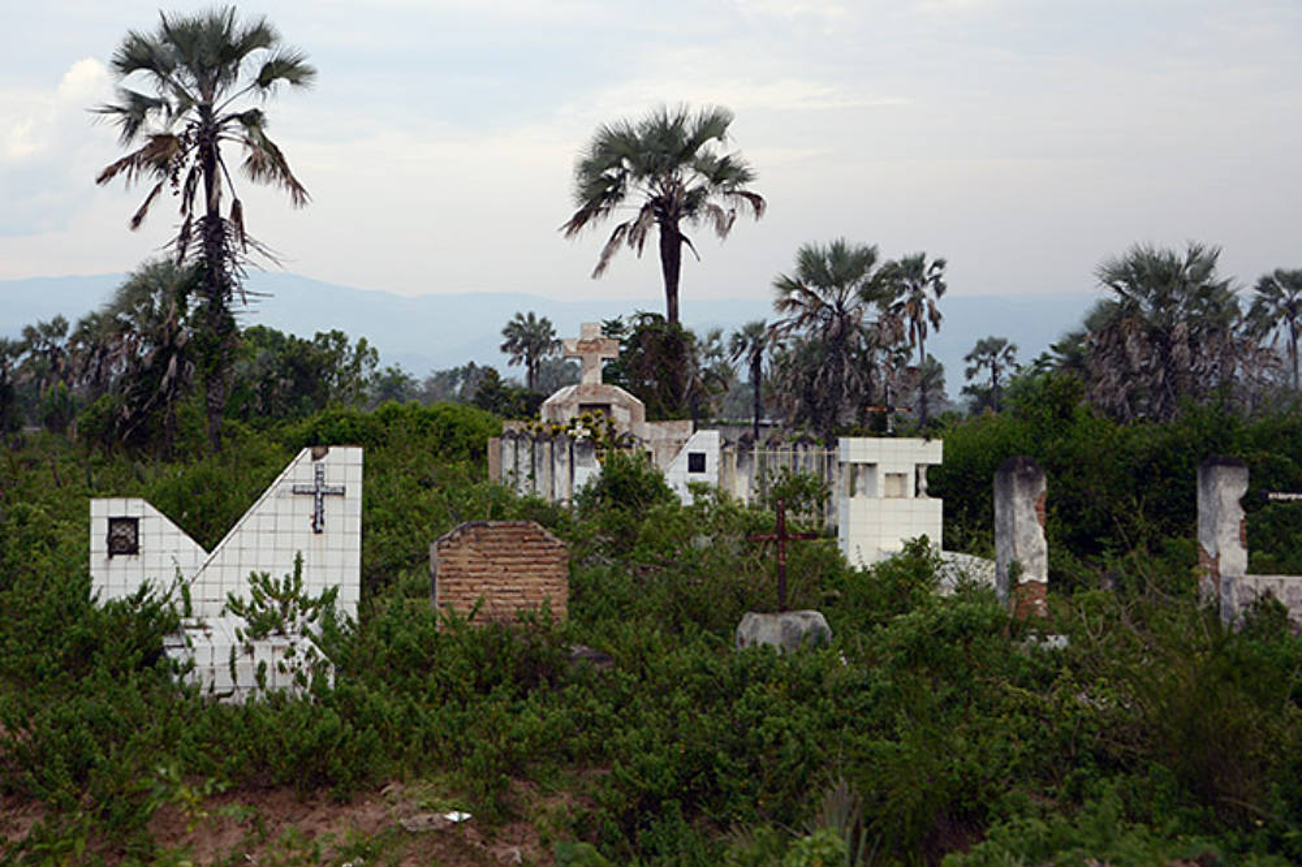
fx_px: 2025
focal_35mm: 56
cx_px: 651
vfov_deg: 24.2
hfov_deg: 35.7
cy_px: 434
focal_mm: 56
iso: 320
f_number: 4.5
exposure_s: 1/1000
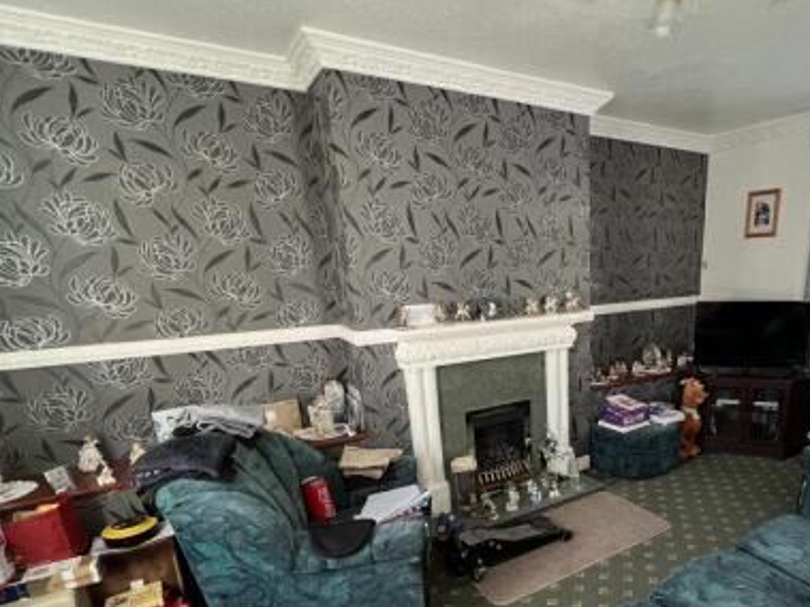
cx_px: 538
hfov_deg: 79.2
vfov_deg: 64.0
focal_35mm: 20
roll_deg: +1.8
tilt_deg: -17.2
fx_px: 468
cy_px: 411
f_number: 1.8
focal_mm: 1.57
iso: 320
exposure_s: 1/60
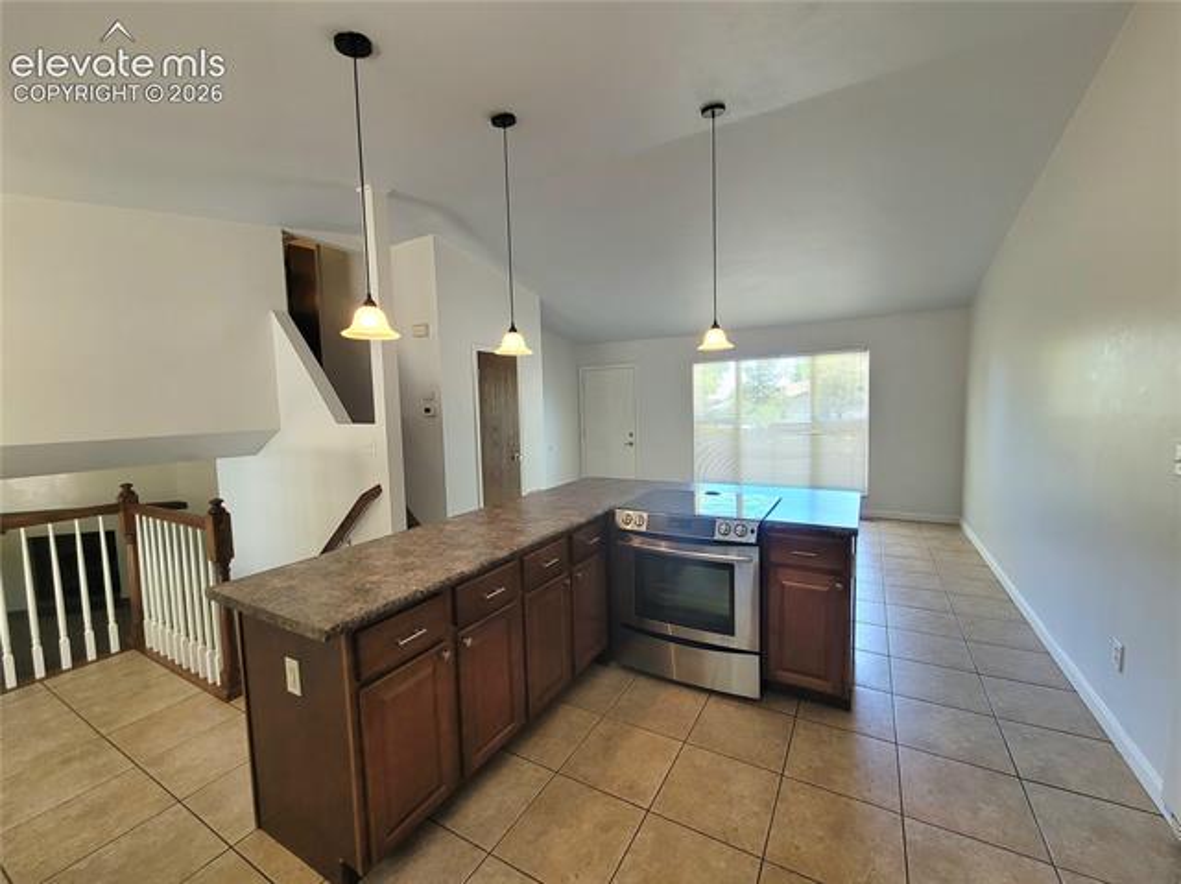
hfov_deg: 106.2
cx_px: 590
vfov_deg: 89.8
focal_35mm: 13
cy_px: 442
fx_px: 443
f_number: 2.2
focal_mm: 2.2
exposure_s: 1/60.2
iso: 125
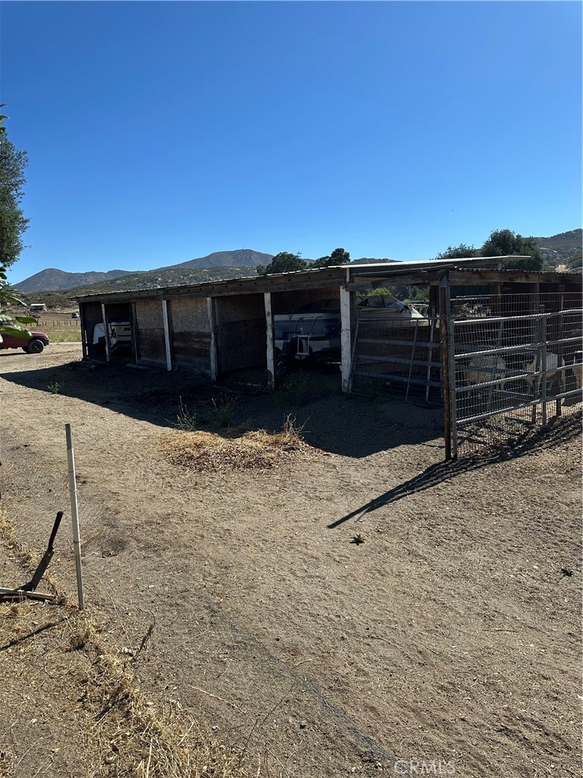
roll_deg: -0.5
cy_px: 389
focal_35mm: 24
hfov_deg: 56.8
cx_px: 292
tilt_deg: -3.7
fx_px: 539
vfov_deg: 71.6
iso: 80
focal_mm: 6.86
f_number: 1.78
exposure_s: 1/5263
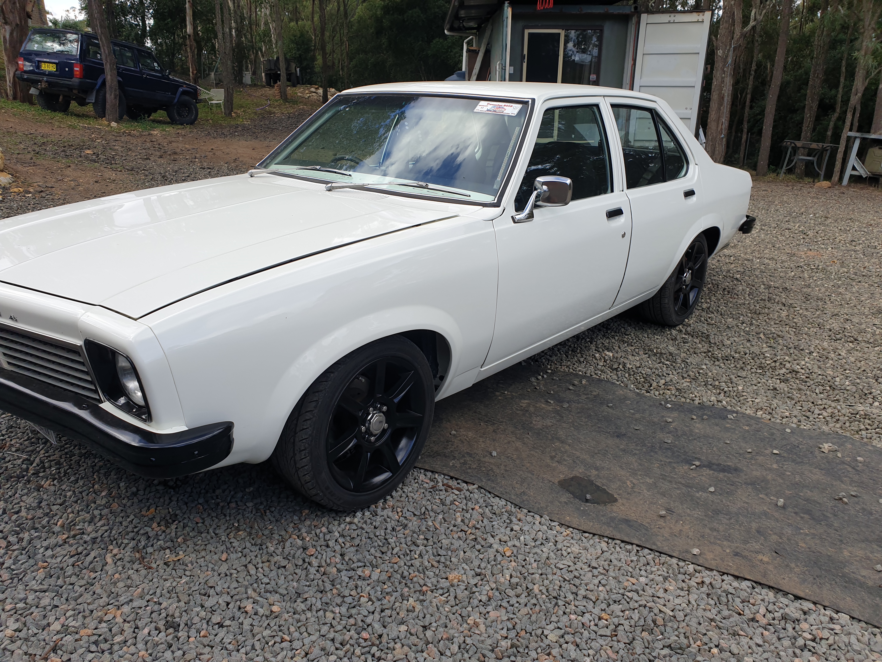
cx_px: 441
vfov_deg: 53.1
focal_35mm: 26
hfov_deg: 67.3
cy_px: 331
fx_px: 662
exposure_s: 1/494
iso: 50
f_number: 2.4
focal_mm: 4.3
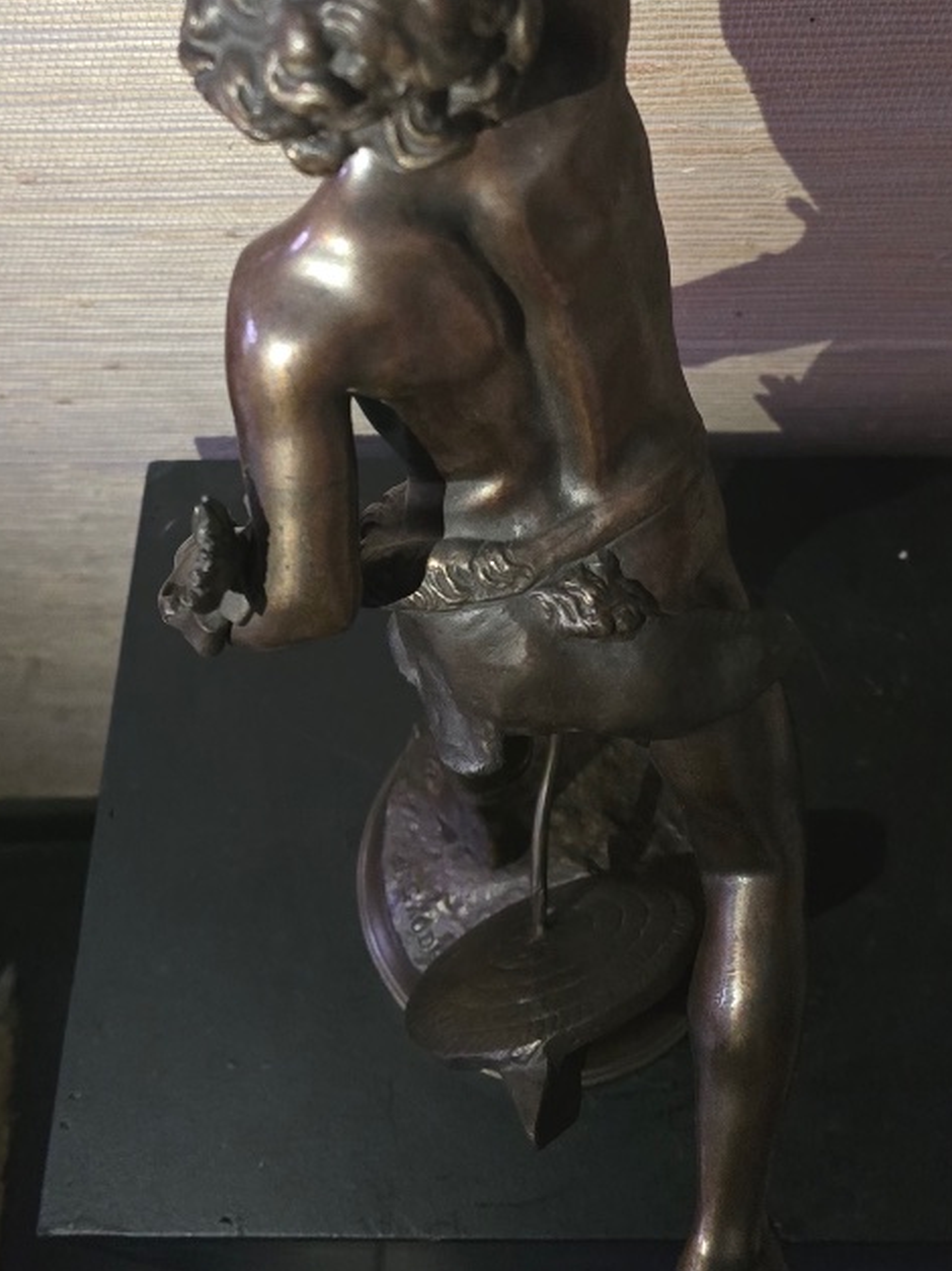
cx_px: 529
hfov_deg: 32.8
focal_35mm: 44
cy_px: 274
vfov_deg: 41.3
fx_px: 1614
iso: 1600
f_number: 1.7
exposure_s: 1/60
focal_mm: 6.3
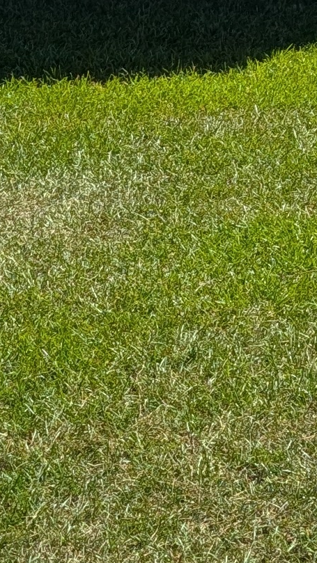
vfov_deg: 15.5
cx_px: 617
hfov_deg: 8.7
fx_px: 1973
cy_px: -162
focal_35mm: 132
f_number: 1.68
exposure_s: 1/1484
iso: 22
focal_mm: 6.9
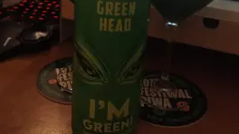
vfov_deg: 29.0
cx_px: 135
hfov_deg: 52.7
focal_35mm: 38
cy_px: -2
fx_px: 241
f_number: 1.88
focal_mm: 5.56
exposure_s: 1/15.2
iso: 199
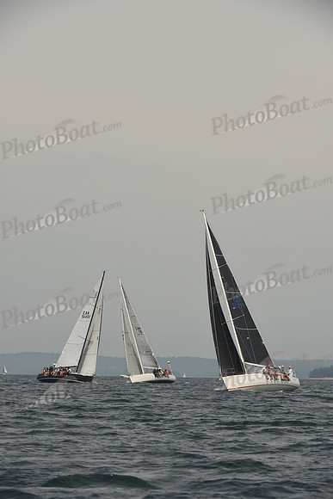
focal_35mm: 200
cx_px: 166
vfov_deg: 10.3
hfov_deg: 6.9
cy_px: 250
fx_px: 2773
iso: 250
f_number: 8
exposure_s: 1/800
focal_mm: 200
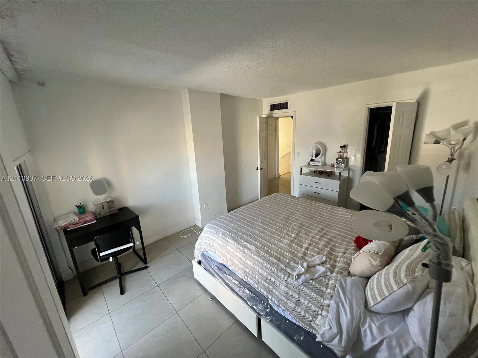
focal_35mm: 13
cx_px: 239
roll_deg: +2.8
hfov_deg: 106.2
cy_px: 179
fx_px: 180
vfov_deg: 89.9
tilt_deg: -17.3
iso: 250
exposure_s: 1/92
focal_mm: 1.57
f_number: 1.8
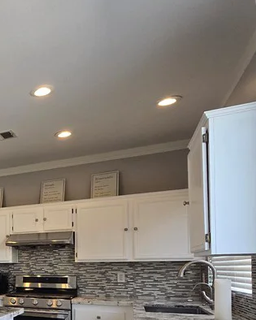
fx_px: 313
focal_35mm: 33
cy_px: 266
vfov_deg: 50.2
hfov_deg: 30.1
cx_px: -111
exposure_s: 1/120
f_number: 2.2
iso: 80
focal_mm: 2.2
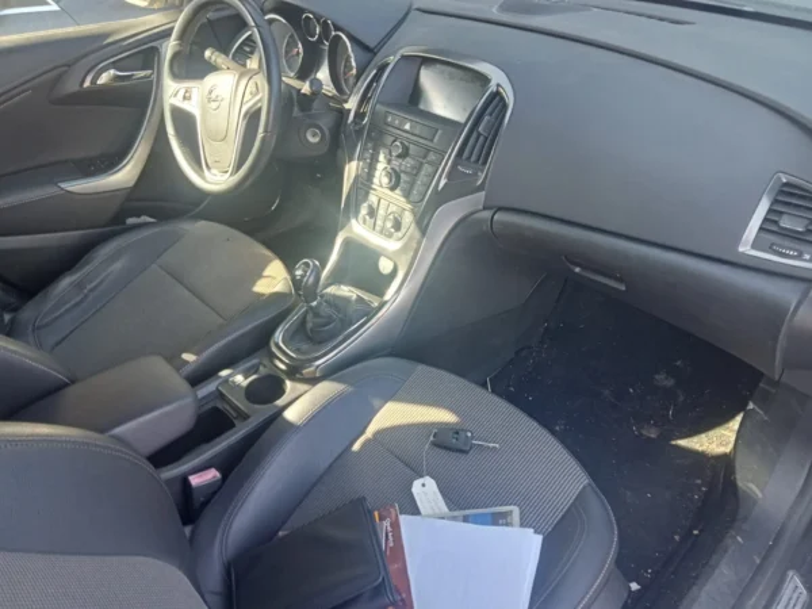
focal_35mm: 28
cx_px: 406
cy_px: 304
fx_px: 657
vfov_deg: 49.7
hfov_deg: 63.4
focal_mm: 3.46
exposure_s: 1/33.3
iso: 113
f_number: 2.2
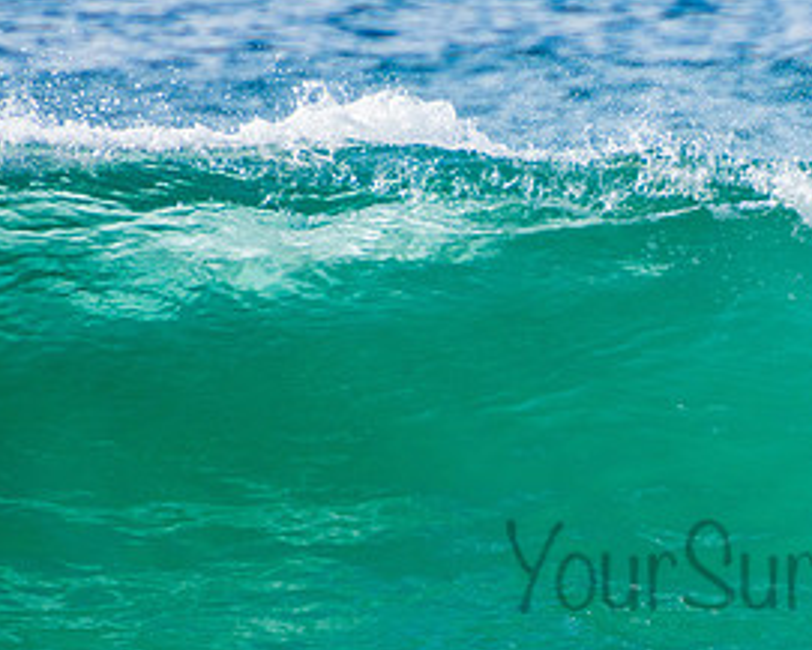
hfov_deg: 1.6
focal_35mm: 1205
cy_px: 541
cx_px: 815
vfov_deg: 1.3
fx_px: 28969
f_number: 5.6
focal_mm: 400
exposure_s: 1/2000
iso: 500
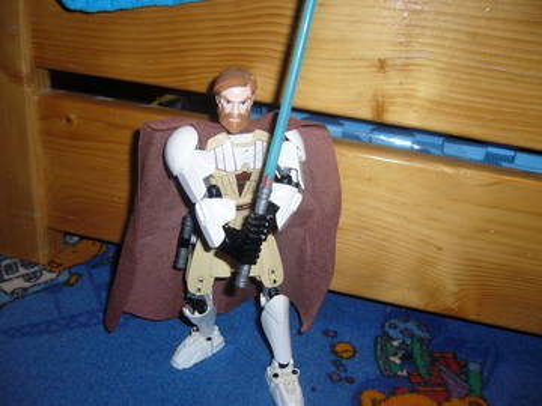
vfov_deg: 40.7
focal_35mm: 35
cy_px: 203
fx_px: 548
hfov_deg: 52.6
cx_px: 271
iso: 100
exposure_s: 1/30
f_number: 2.8
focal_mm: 5.8
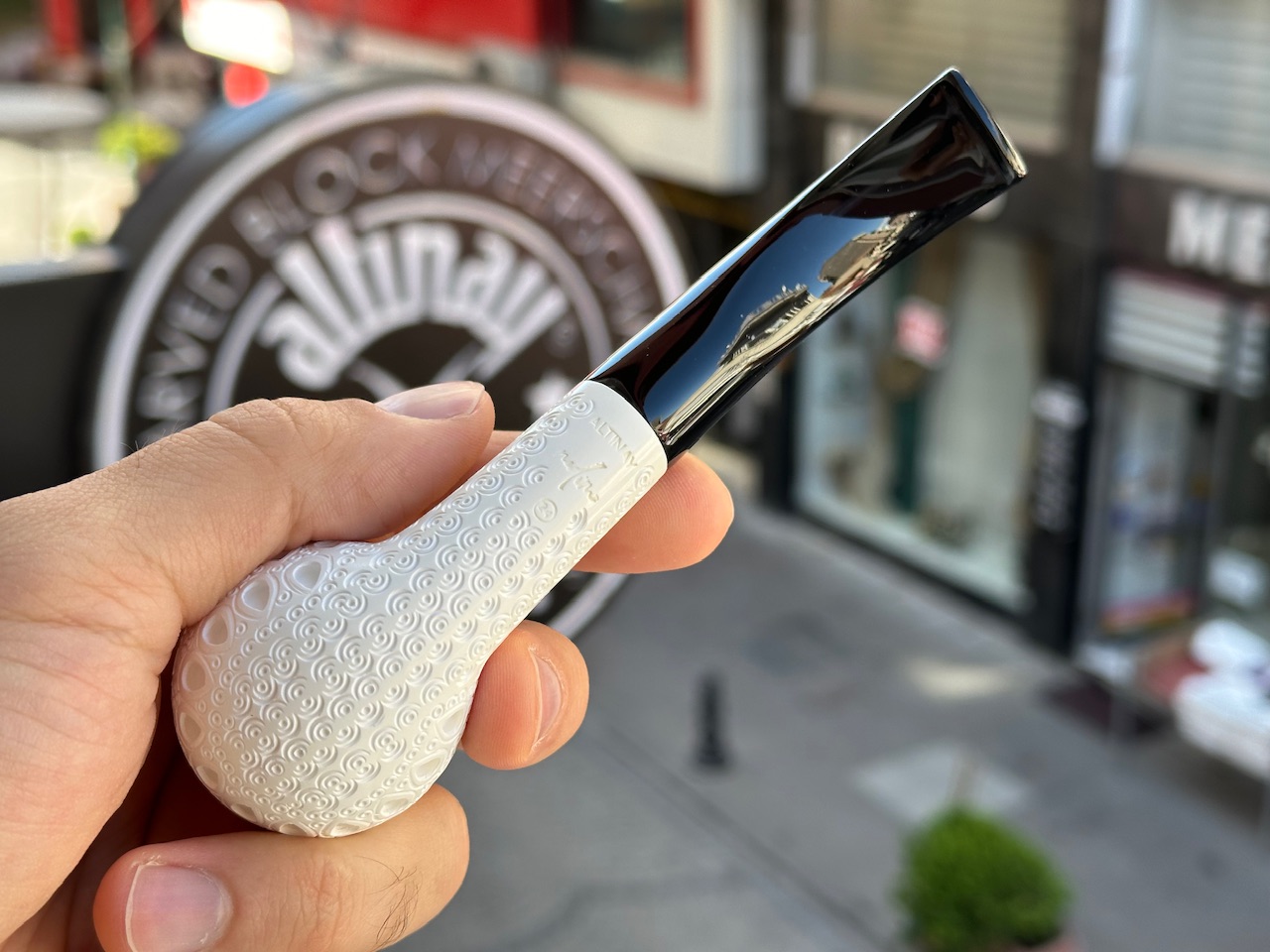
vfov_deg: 30.3
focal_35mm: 48
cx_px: 635
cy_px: 476
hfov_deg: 39.7
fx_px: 1761
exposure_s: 1/393
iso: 64
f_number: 1.78
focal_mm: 6.86
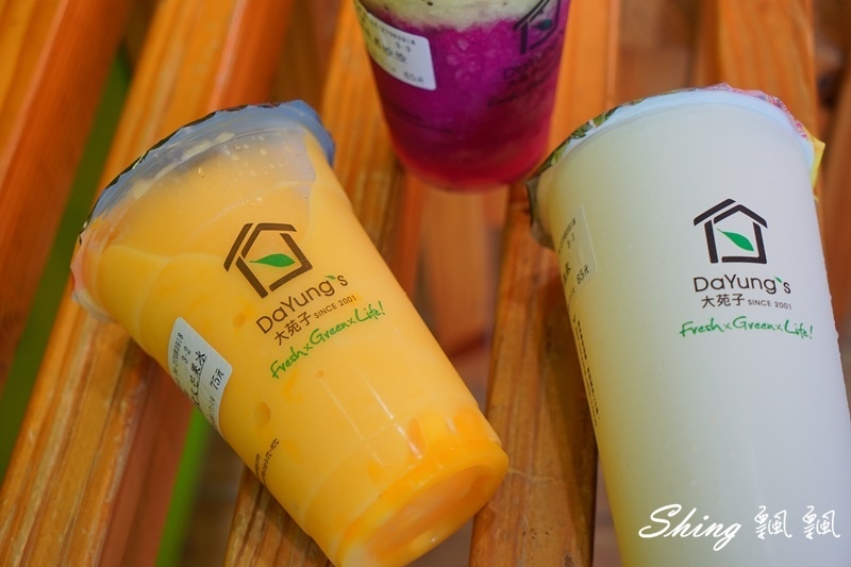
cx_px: 426
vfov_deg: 23.0
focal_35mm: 59
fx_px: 1394
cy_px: 284
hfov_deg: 33.9
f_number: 5.6
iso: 640
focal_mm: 59
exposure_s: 1/60
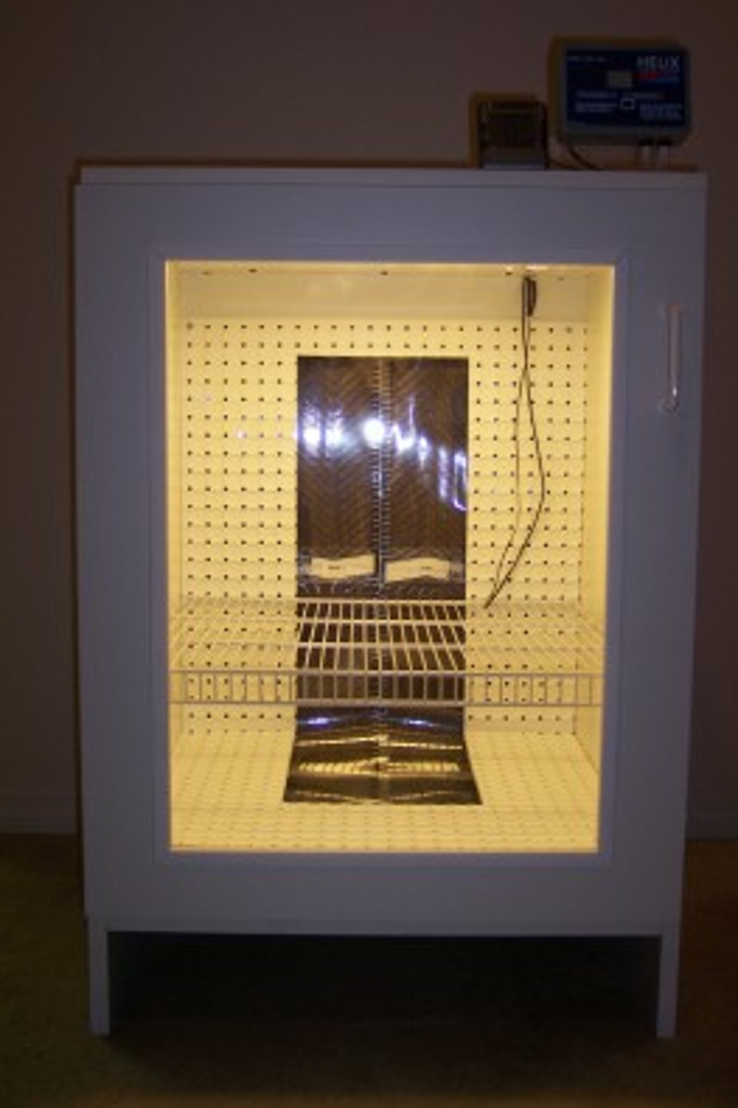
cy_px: 550
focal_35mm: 40
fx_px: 1231
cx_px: 359
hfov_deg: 33.4
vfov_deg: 48.5
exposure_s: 1/45
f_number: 2.8
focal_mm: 8
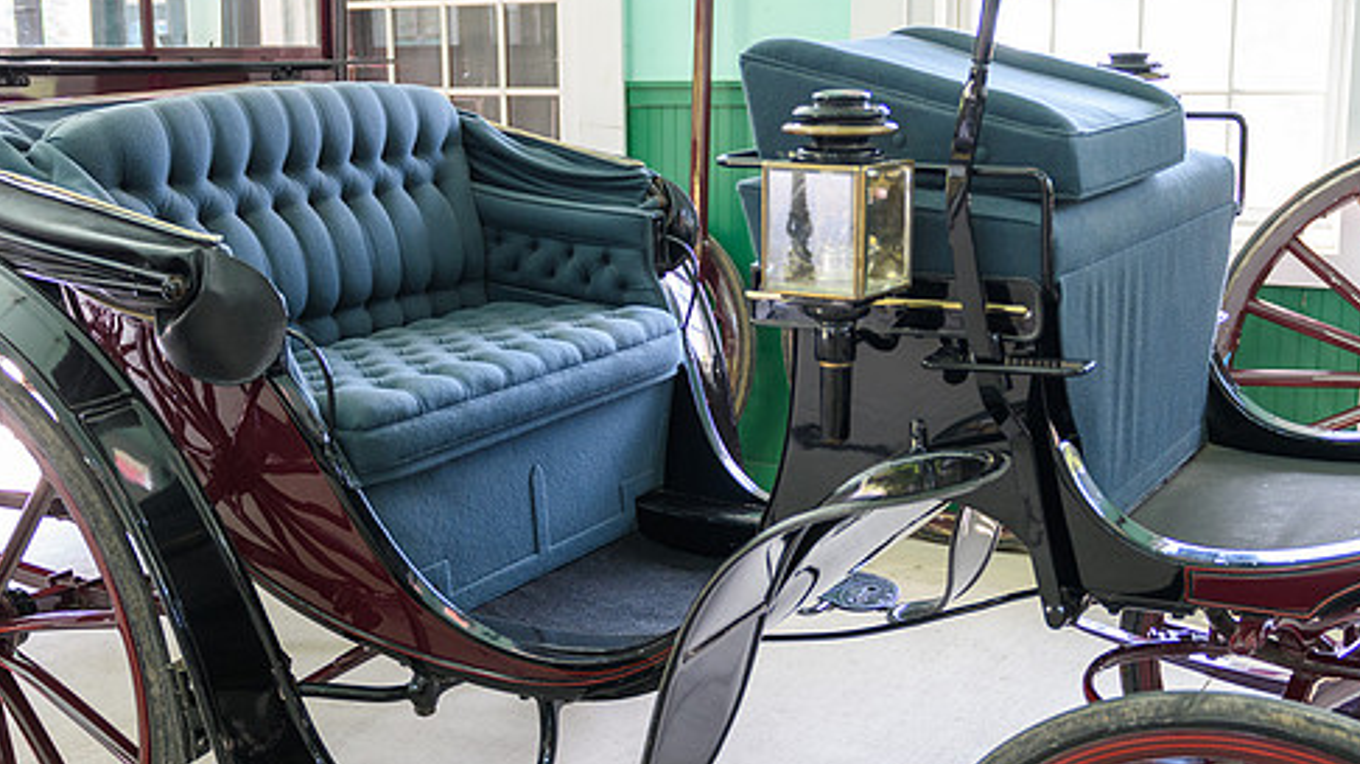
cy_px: 388
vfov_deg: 26.5
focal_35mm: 45
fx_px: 1622
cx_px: 669
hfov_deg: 45.5
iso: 800
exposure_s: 1/100
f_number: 2.8
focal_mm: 24
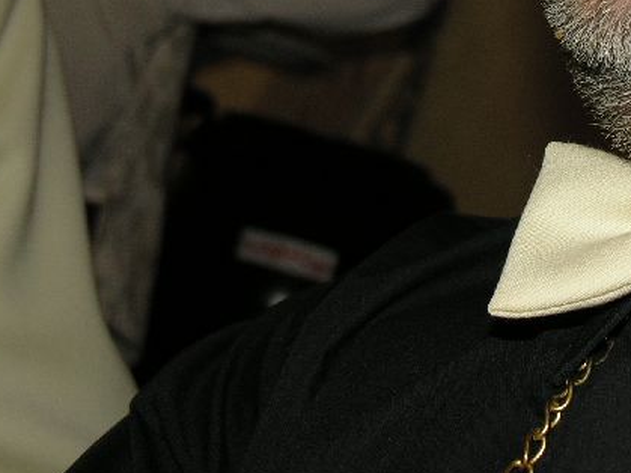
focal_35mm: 125
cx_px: 547
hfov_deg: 15.6
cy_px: 29
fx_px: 2278
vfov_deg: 11.8
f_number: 3.2
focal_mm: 16.4
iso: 100
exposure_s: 1/60.1
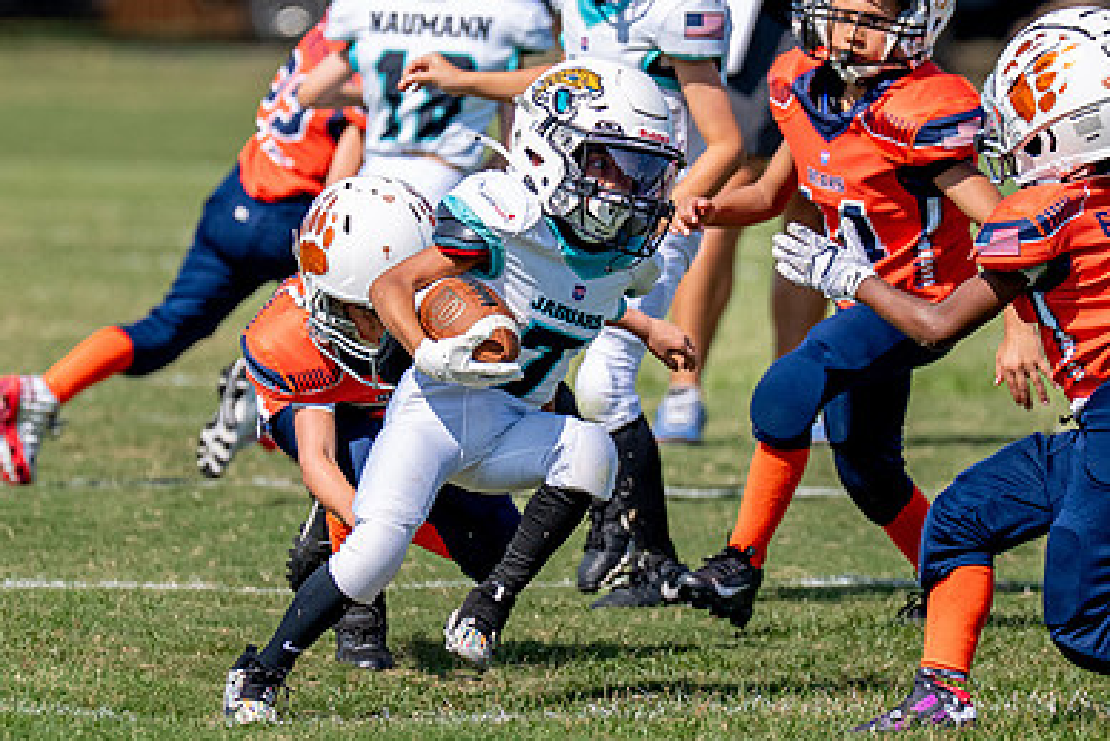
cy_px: 346
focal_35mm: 676
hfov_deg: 3.0
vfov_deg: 2.0
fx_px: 20850
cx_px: 588
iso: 200
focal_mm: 200
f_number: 2.8
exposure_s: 1/5000
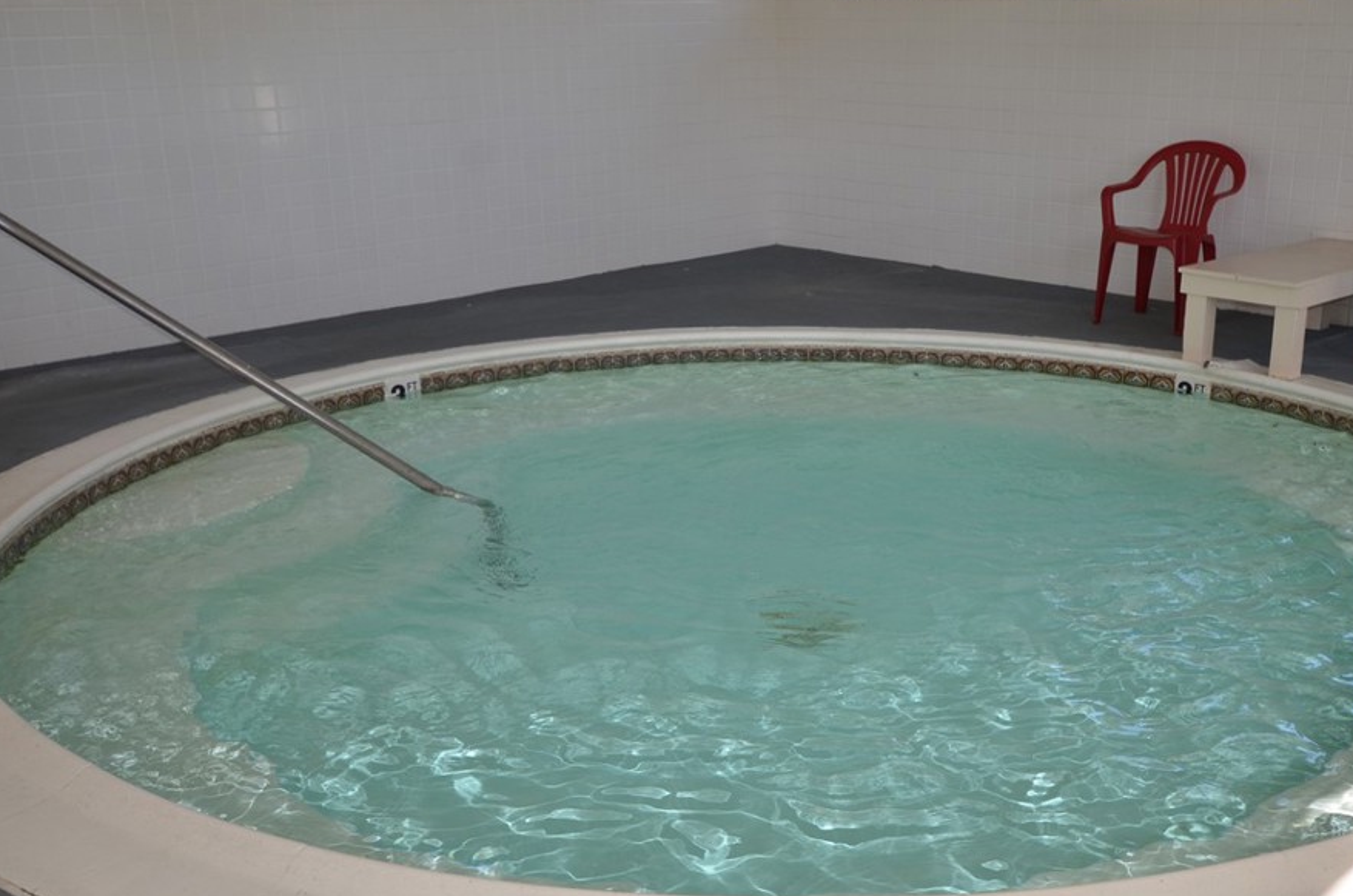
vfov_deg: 31.7
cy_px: 512
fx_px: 1575
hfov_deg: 46.4
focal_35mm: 42
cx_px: 775
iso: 200
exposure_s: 1/125
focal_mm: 24
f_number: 4.5
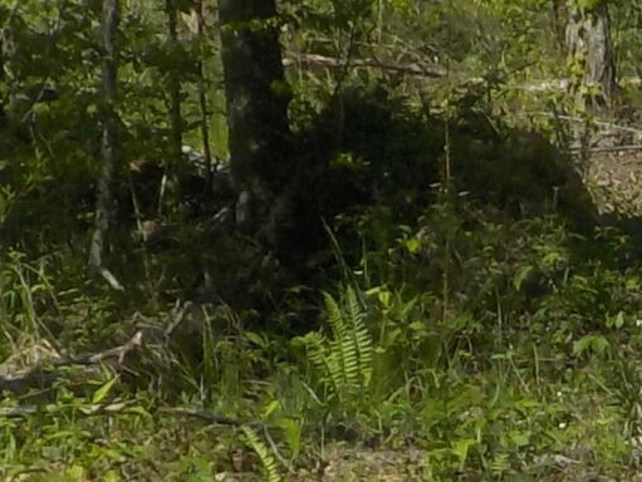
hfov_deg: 11.1
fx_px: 3266
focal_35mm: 176
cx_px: 660
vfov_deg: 8.4
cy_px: 547
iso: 125
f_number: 3.3
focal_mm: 4.1
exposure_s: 1/1250
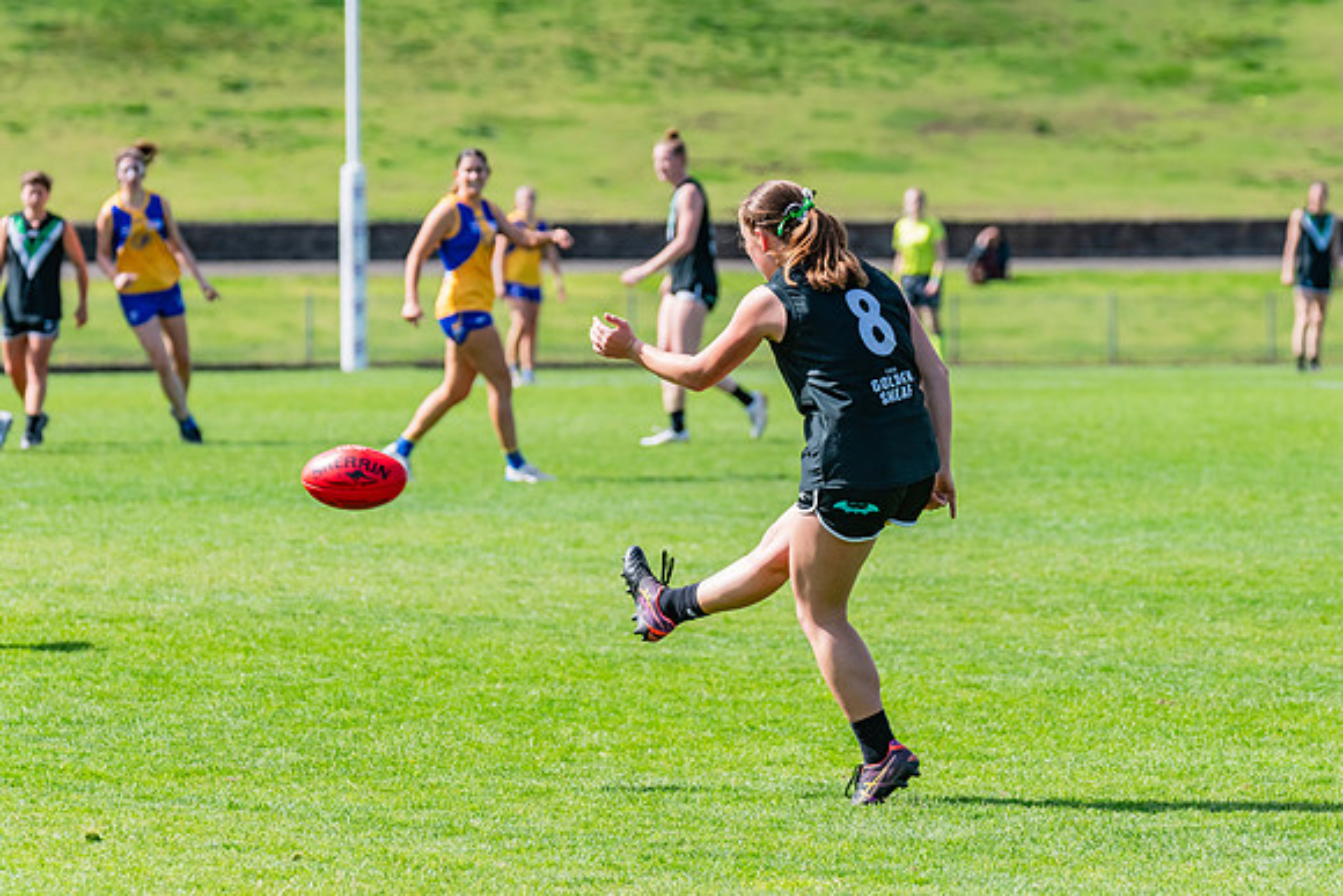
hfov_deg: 7.8
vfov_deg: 5.2
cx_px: 738
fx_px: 9909
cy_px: 448
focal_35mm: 266
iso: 800
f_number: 7.1
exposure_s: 1/1600
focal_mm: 240
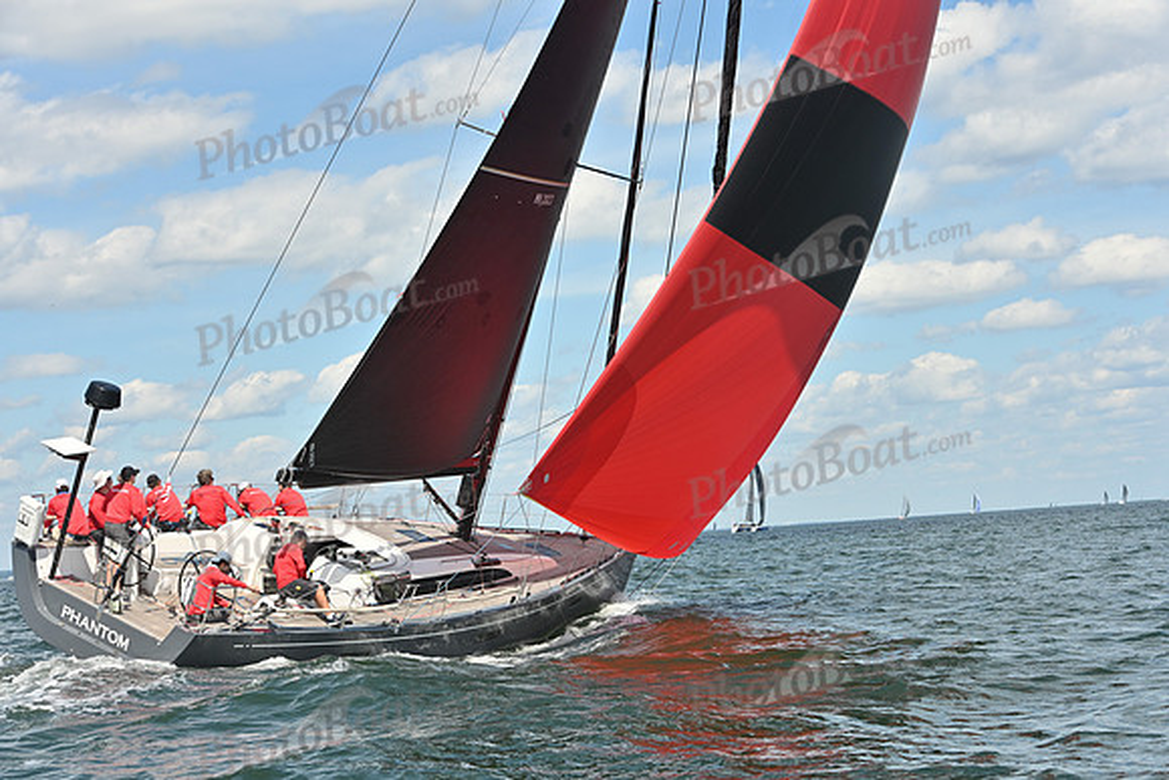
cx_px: 584
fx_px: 2273
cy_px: 390
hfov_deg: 28.8
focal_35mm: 70
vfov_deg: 19.5
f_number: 8
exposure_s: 1/1000
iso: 250
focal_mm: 70
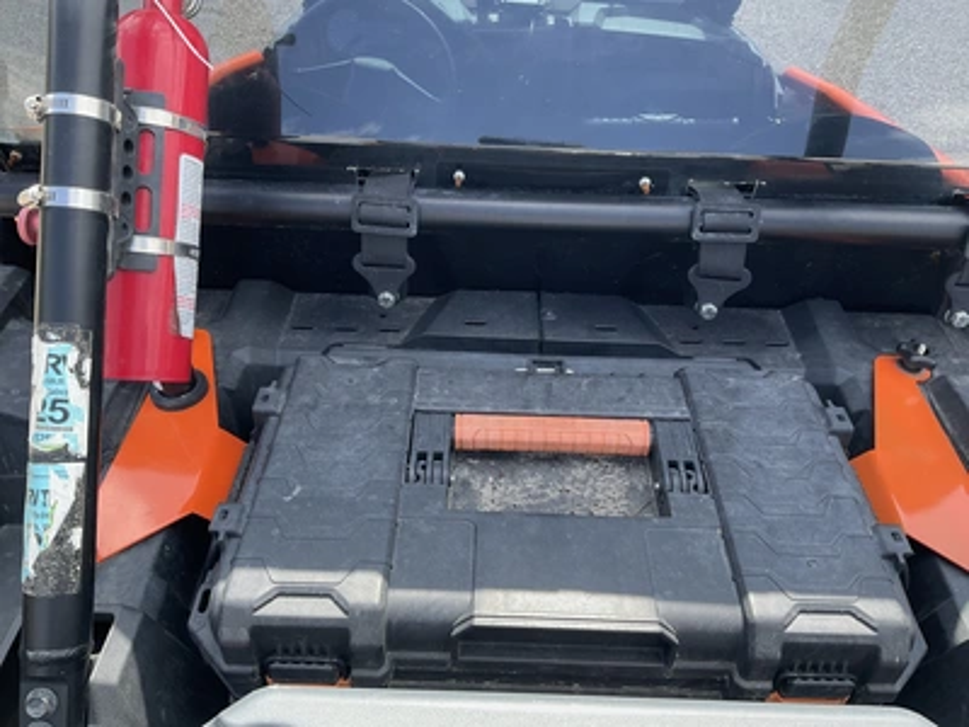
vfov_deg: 48.2
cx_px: 484
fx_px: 812
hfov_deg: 61.7
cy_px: 364
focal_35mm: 29
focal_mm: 3
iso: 25
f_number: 1.8
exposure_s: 1/320
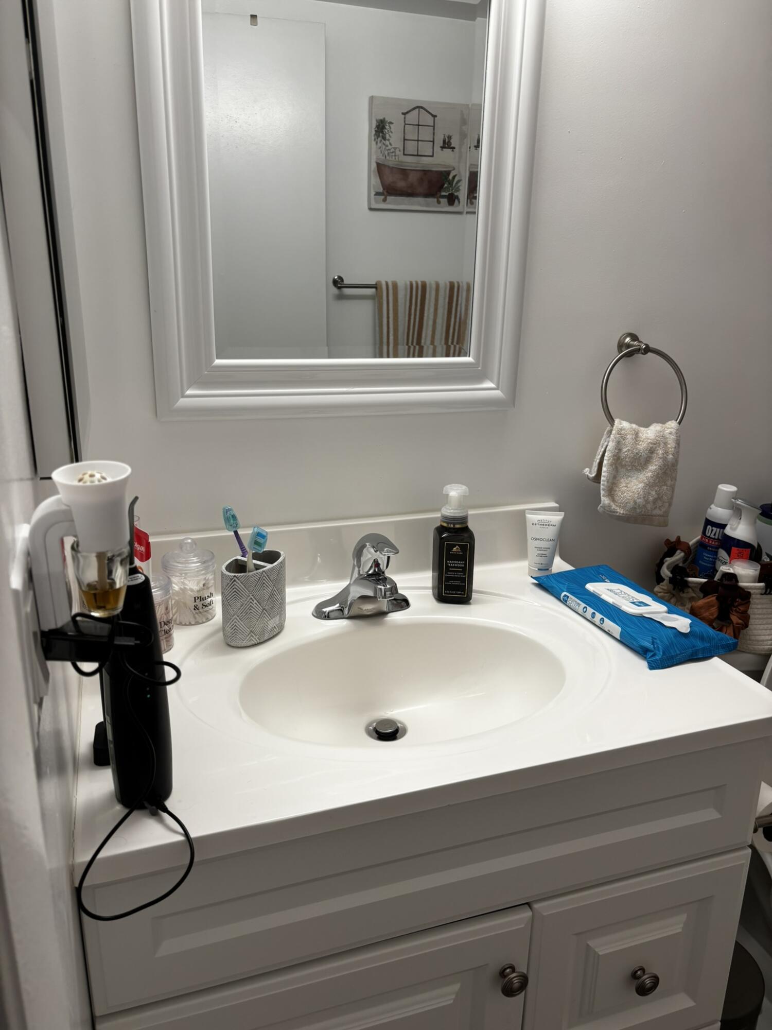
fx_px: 773
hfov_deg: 53.1
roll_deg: -1.4
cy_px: 515
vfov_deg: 67.3
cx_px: 386
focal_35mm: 26
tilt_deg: -16.6
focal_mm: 5.96
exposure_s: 1/120
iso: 80
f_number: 1.6
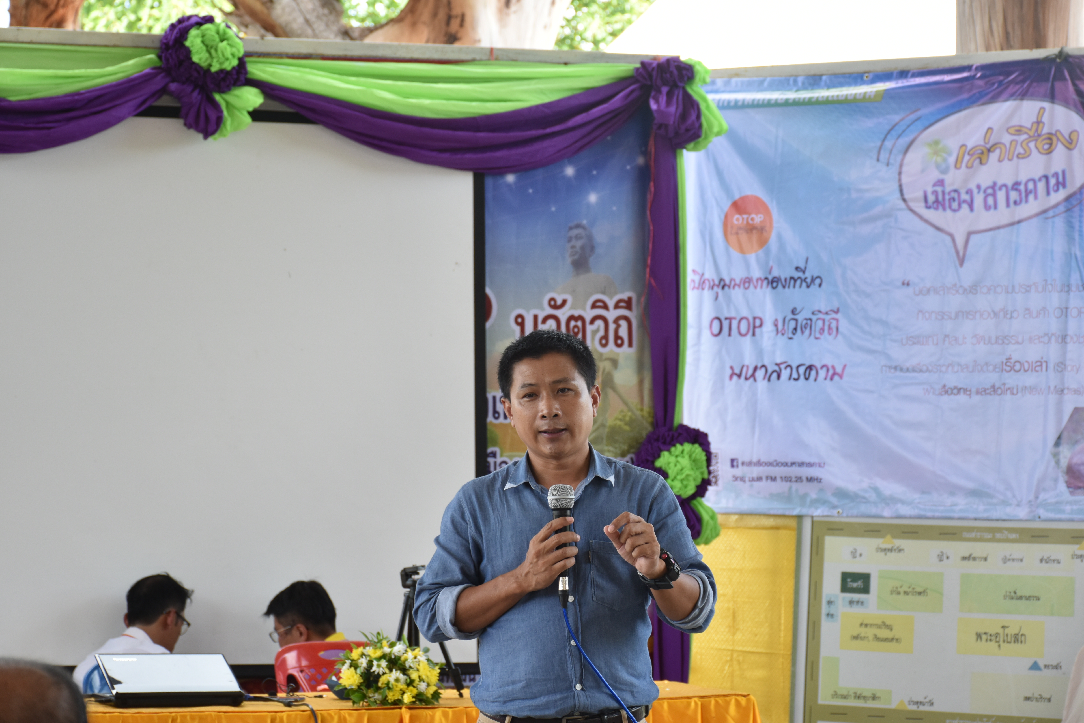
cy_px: 362
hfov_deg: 17.1
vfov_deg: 11.4
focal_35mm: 120
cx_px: 542
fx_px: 3613
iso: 400
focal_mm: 80
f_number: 7.1
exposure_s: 1/200
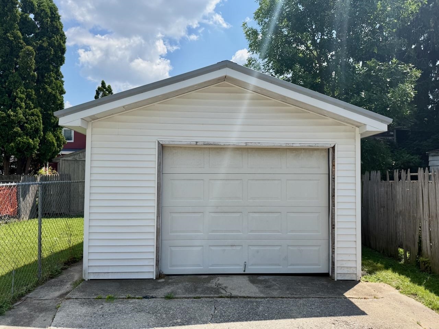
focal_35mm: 24
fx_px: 304
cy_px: 164
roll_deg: -0.1
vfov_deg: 56.8
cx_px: 220
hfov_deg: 71.6
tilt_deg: +2.4
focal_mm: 6.76
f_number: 1.78
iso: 80
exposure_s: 1/4405
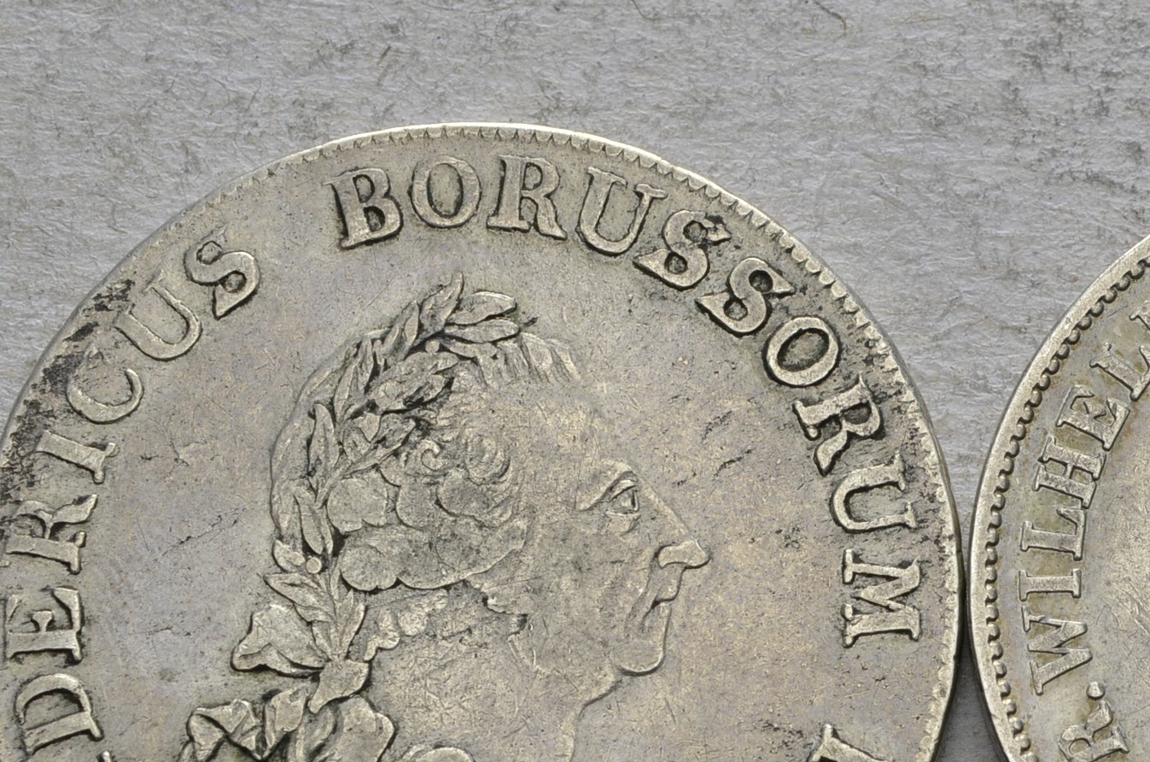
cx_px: 943
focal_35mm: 151
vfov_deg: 9.0
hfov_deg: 13.6
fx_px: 4811
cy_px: 618
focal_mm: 55
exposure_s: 1/250
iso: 400
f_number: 14
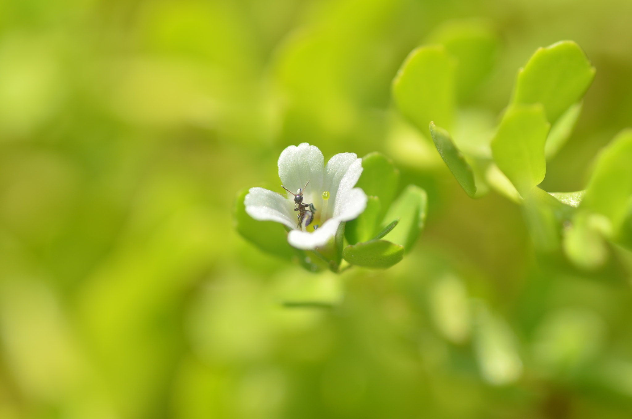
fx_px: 2365
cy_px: 210
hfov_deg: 15.2
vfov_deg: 10.1
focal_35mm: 135
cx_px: 316
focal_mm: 90
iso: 100
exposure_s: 1/250
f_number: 7.1
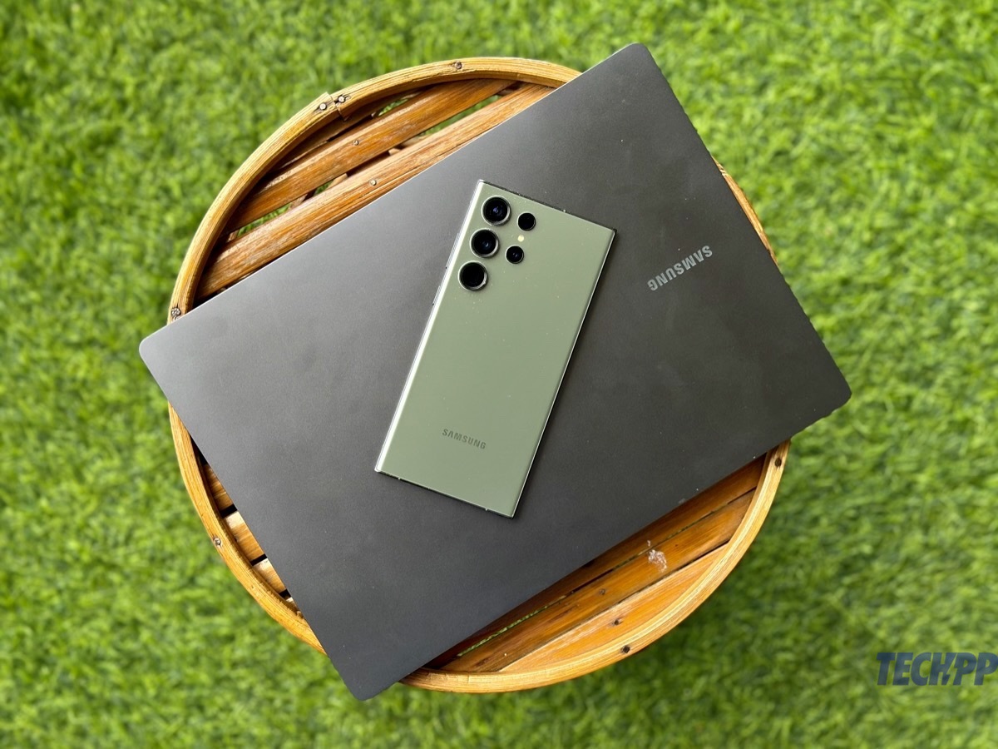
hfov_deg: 39.7
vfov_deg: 30.3
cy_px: 374
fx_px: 1384
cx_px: 499
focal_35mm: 48
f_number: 1.78
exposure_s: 1/182
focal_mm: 6.86
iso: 80
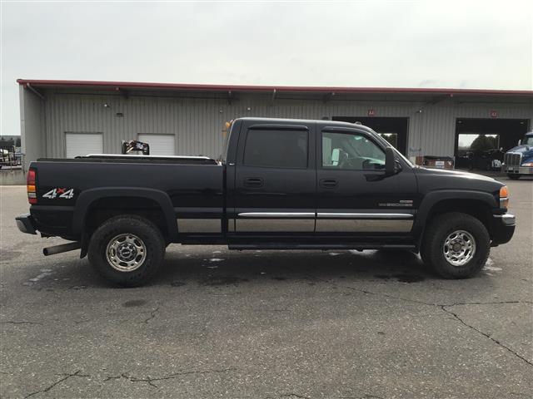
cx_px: 266
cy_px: 200
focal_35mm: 31
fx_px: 477
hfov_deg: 58.4
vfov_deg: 45.4
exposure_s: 1/1148
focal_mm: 3.3
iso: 25
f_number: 2.4
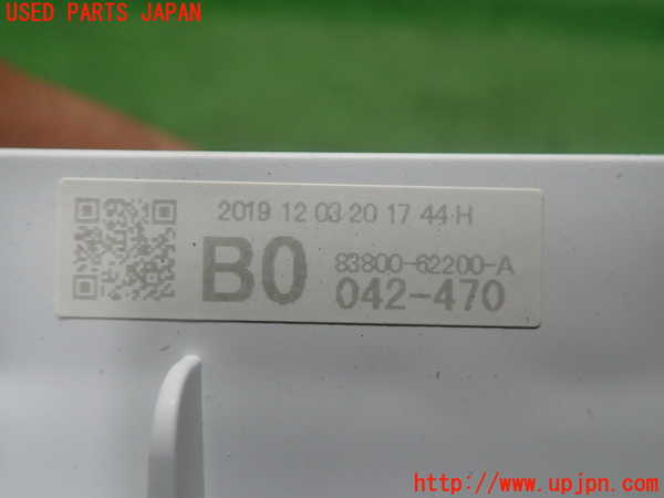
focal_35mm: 30
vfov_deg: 46.8
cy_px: 249
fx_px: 575
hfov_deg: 60.0
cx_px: 332
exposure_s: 1/125
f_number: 2.3
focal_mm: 5.5
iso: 160
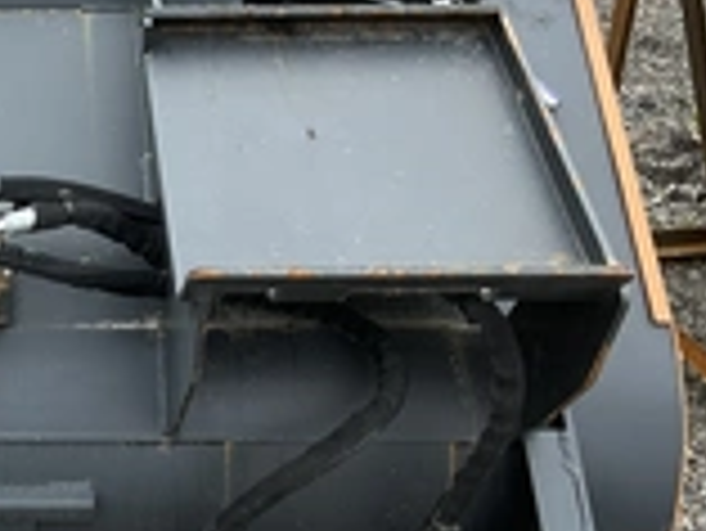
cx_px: -63
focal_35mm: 74
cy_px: 360
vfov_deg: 19.9
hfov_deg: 24.6
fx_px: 1510
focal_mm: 3
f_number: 1.8
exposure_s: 1/151
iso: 20
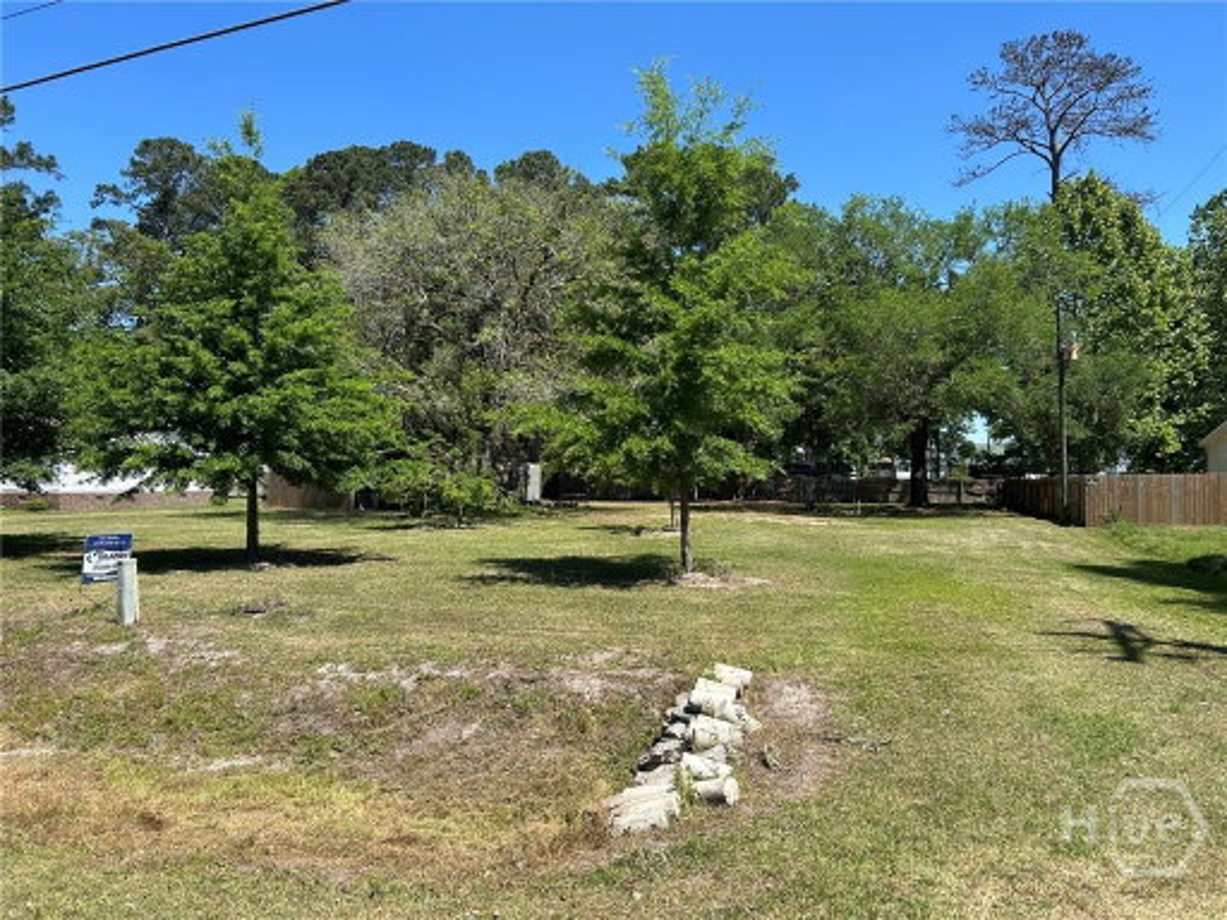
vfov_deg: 53.1
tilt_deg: +0.1
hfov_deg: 67.3
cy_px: 460
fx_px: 922
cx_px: 614
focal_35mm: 26
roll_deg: +0.0
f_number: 1.5
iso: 50
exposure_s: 1/2404
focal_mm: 5.7
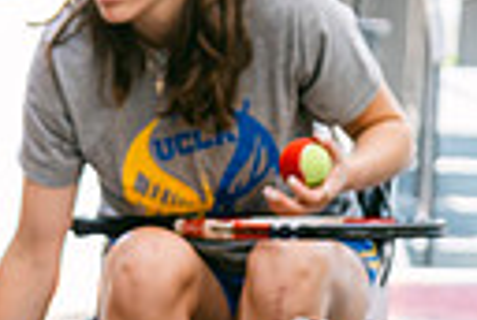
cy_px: 471
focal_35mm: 380
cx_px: -566
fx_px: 5047
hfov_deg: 5.3
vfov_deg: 3.6
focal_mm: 56.3
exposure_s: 1/210
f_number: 2.8
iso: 160
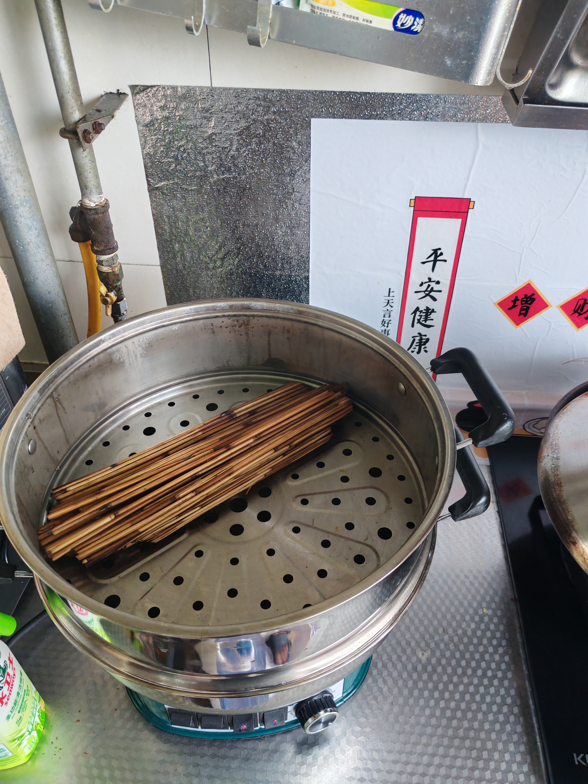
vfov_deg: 65.3
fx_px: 612
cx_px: 294
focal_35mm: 27
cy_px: 392
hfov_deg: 51.4
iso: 200
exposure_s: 1/100
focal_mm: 5.52
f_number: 1.95
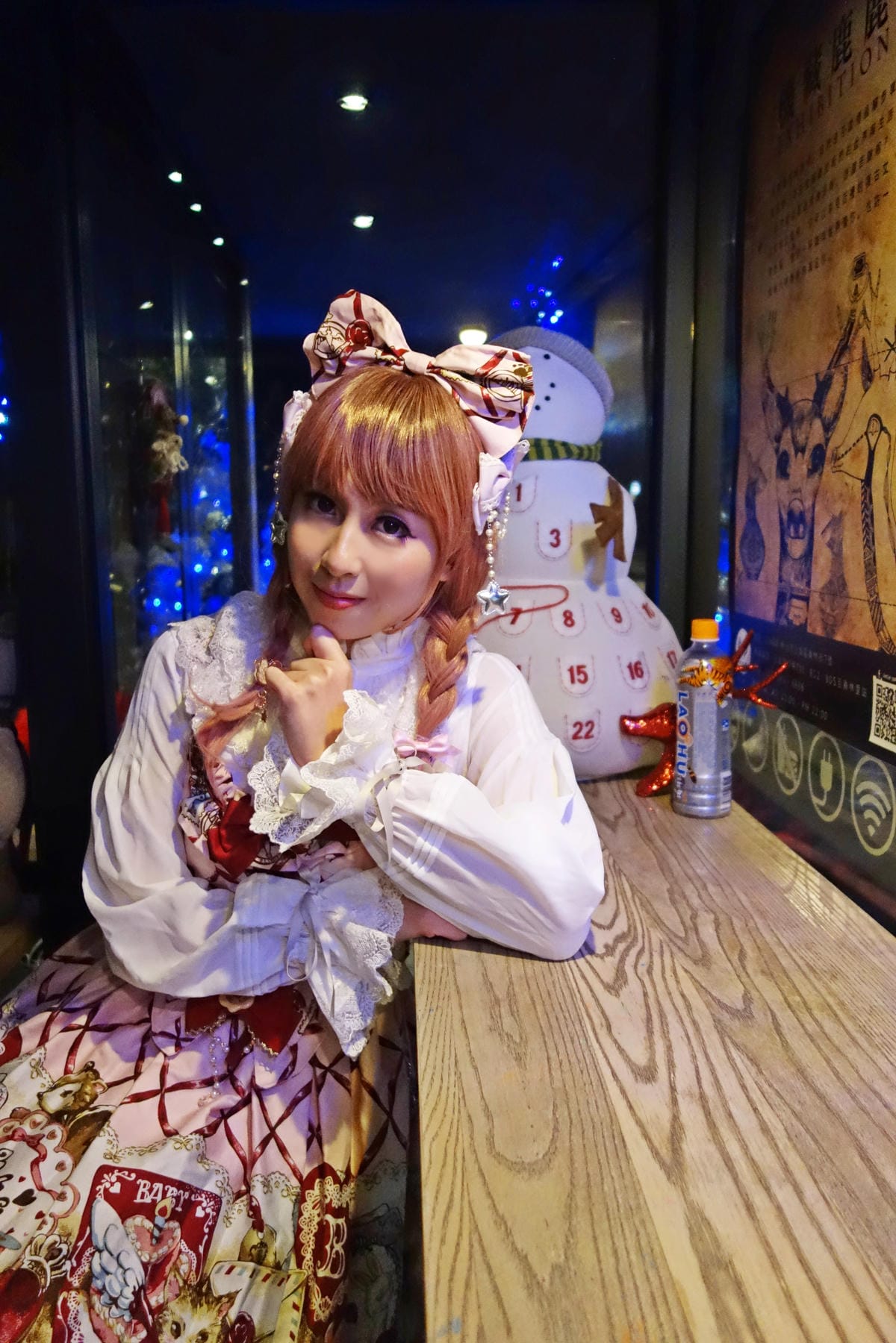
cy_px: 672
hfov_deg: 46.4
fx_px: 1045
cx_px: 448
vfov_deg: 65.5
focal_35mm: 28
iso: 2500
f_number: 1.8
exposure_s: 1/250
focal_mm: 10.4
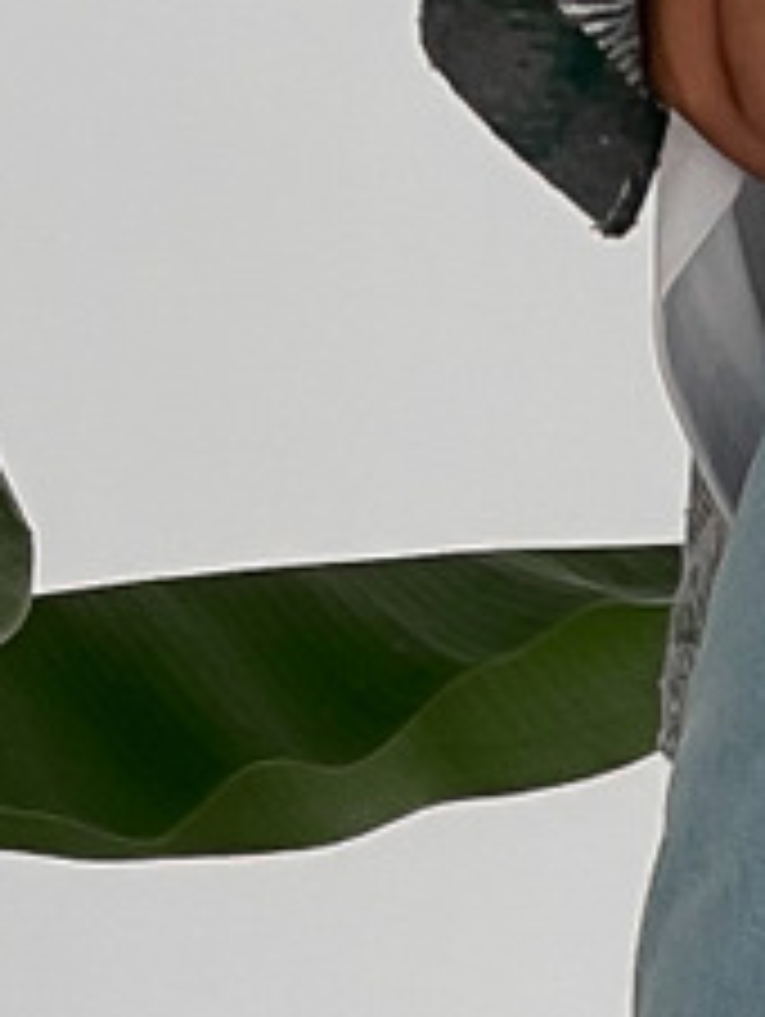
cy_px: 2308
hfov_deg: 7.0
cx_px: 1598
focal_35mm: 205
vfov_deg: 8.9
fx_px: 6029
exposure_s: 1/120
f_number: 1.8
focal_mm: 3
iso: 32
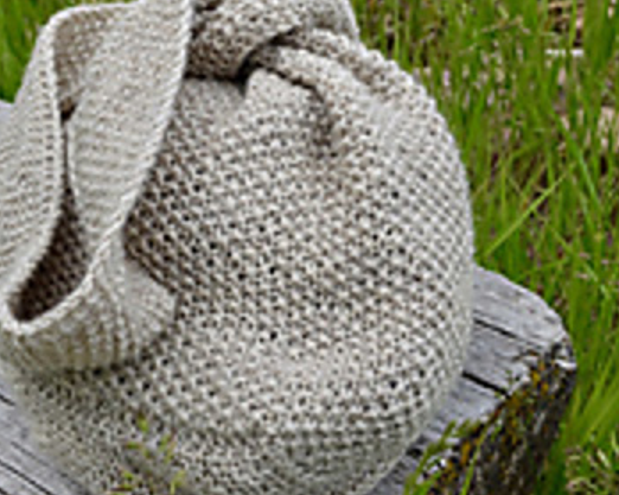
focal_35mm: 62
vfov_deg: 24.5
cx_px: 238
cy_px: 178
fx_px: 1135
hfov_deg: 30.4
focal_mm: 24
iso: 200
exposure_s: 1/250
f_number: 8
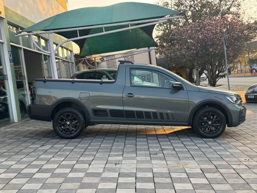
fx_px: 357
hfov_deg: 39.6
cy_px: 96
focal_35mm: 48
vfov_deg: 30.3
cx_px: 128
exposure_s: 1/360
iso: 64
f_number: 1.78
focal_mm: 6.76
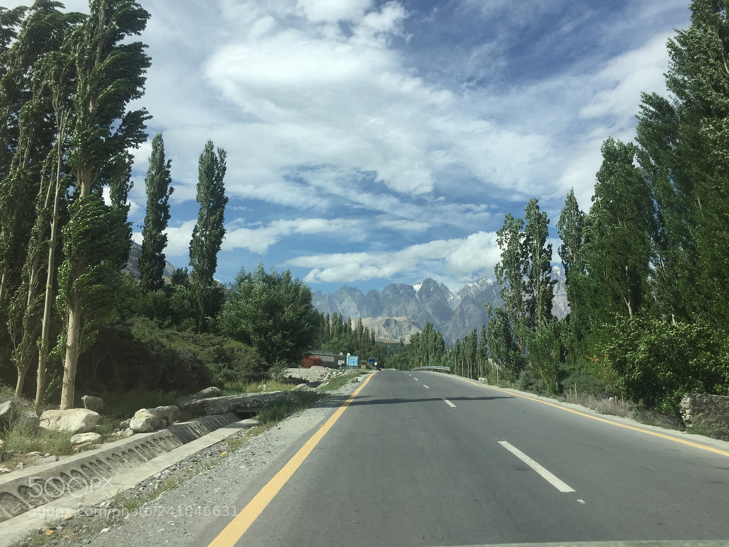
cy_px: 274
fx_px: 611
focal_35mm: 29
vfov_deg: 48.2
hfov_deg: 61.7
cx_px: 364
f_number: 2.2
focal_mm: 4.15
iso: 32
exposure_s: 1/2825
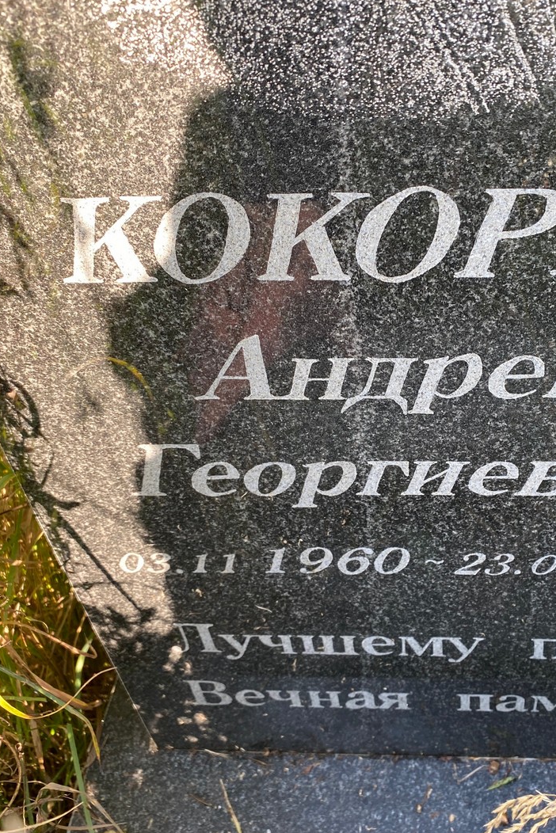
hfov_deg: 35.1
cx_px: 421
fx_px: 857
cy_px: 414
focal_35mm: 37
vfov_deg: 51.9
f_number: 1.8
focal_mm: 4.25
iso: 40
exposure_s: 1/121
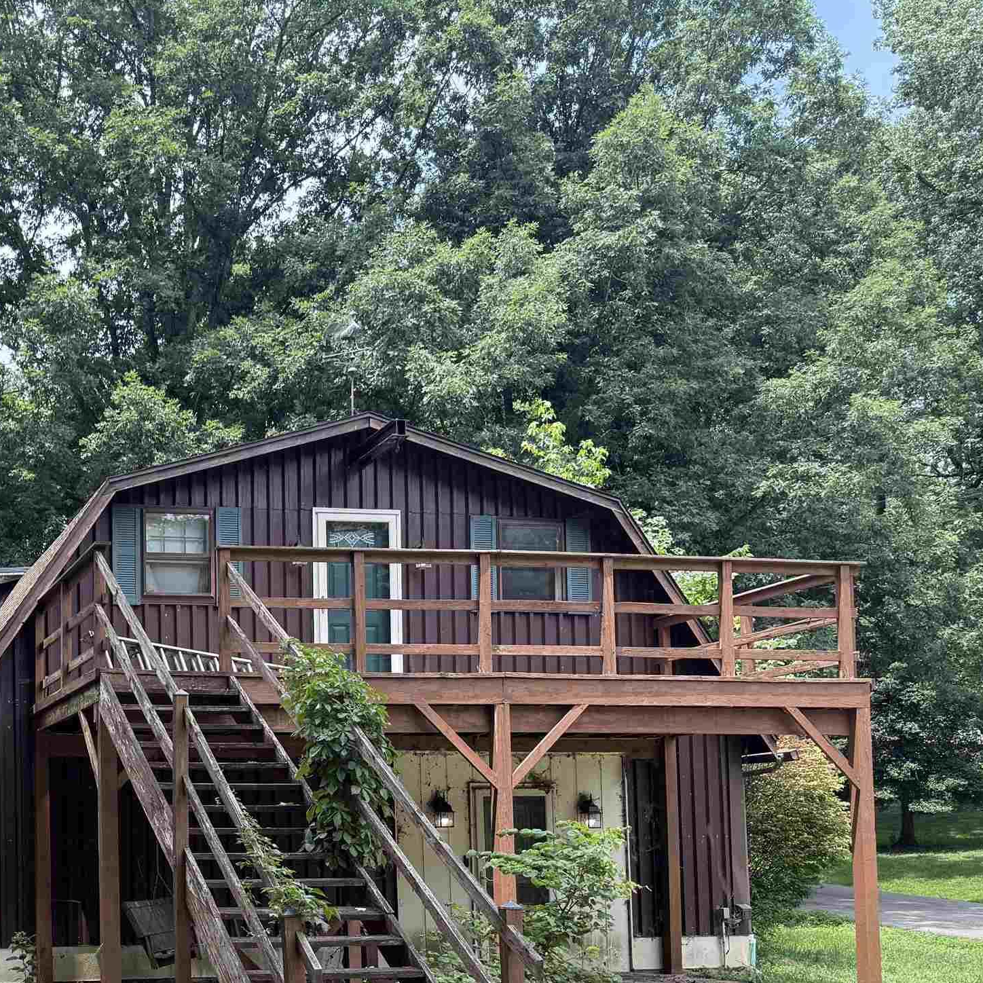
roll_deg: +0.6
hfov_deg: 34.9
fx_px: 1446
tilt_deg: +4.4
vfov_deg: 36.3
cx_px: 56
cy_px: 779
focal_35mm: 45
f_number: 1.78
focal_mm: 6.76
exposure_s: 1/813
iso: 100
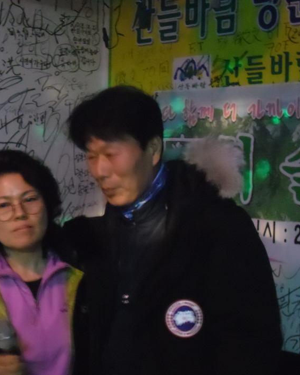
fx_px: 755
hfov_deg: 22.4
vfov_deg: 27.9
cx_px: 105
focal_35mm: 68
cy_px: 188
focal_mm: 9.3
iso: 800
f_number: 5
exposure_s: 1/8
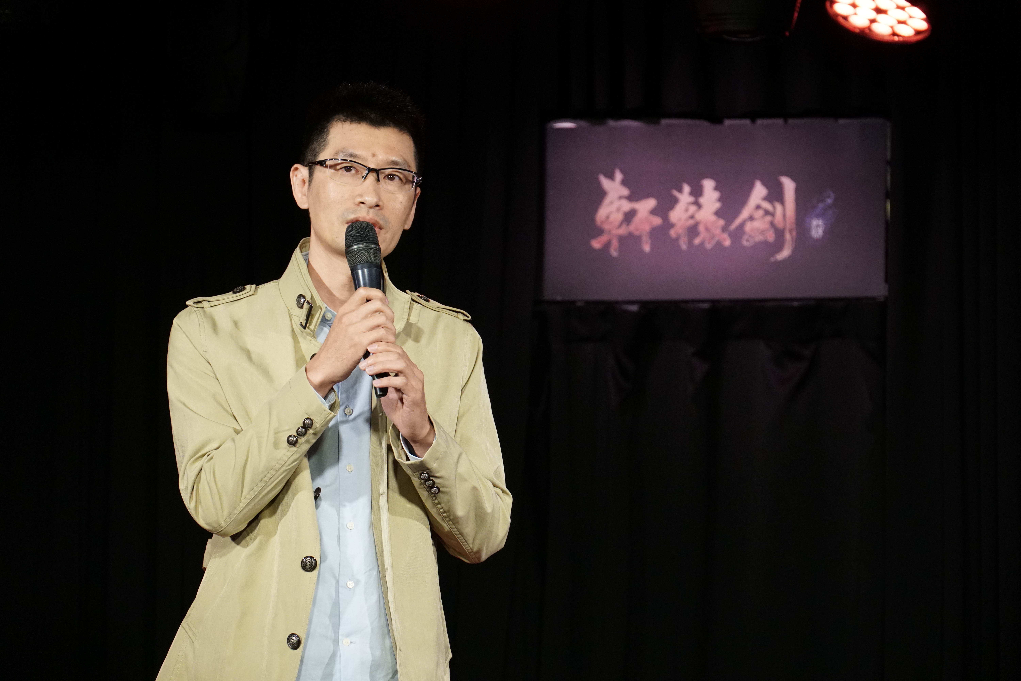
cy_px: 340
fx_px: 4594
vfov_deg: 8.5
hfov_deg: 12.7
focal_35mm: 162
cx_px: 510
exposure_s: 1/80
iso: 3200
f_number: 5.6
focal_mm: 108
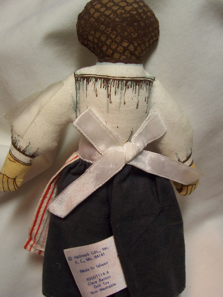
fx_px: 318
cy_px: 148
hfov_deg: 38.7
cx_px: 112
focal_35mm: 37
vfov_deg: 50.1
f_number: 2.8
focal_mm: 5.6
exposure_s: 1/30
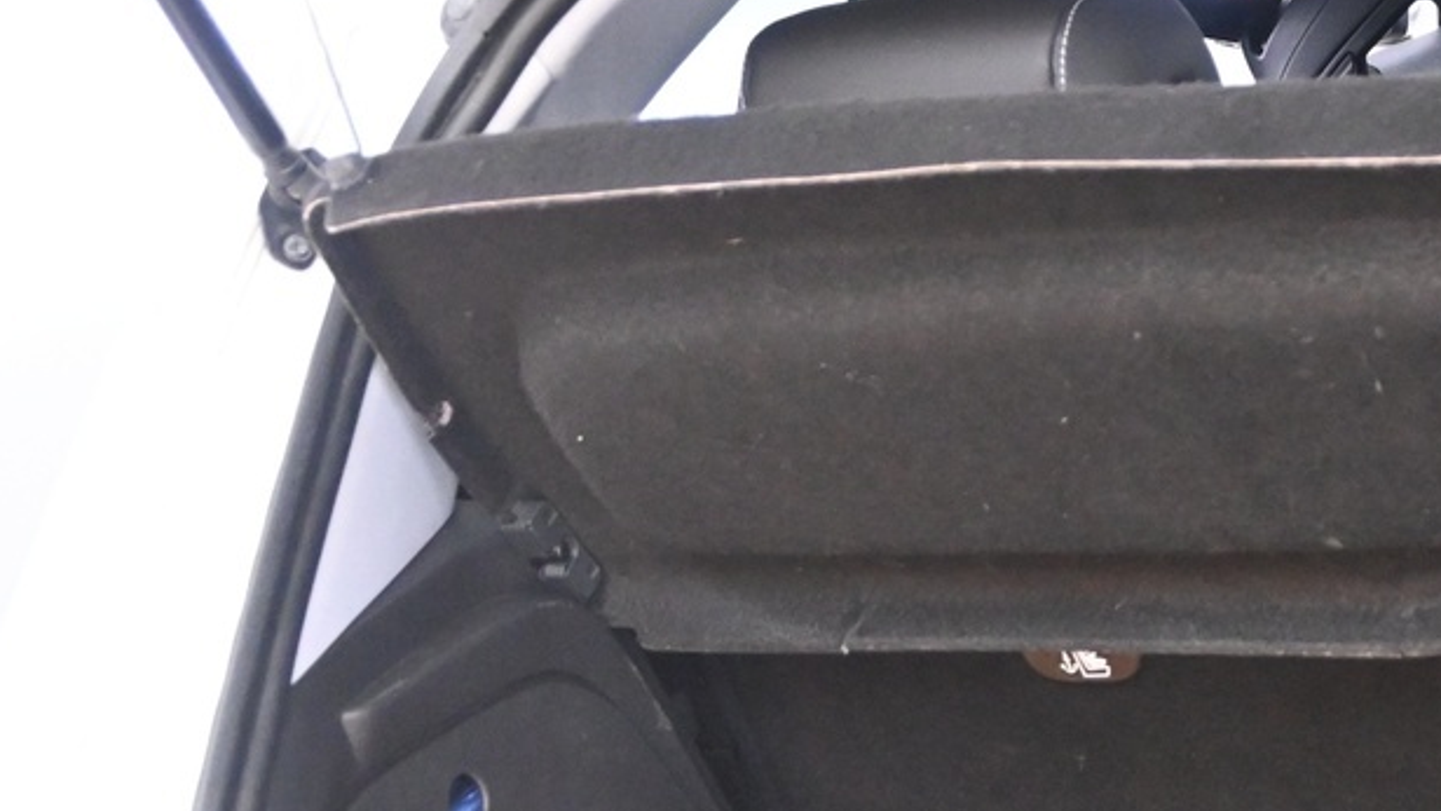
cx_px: 1610
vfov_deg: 13.1
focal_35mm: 91
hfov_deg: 22.1
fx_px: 3477
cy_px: 856
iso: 3200
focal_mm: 22
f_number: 4
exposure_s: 1/25
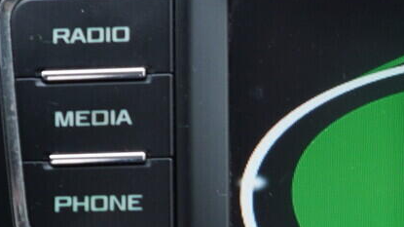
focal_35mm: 131
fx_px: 1403
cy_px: 159
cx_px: 502
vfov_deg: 9.2
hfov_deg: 15.7
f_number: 2.8
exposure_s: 1/40
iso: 320
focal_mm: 24
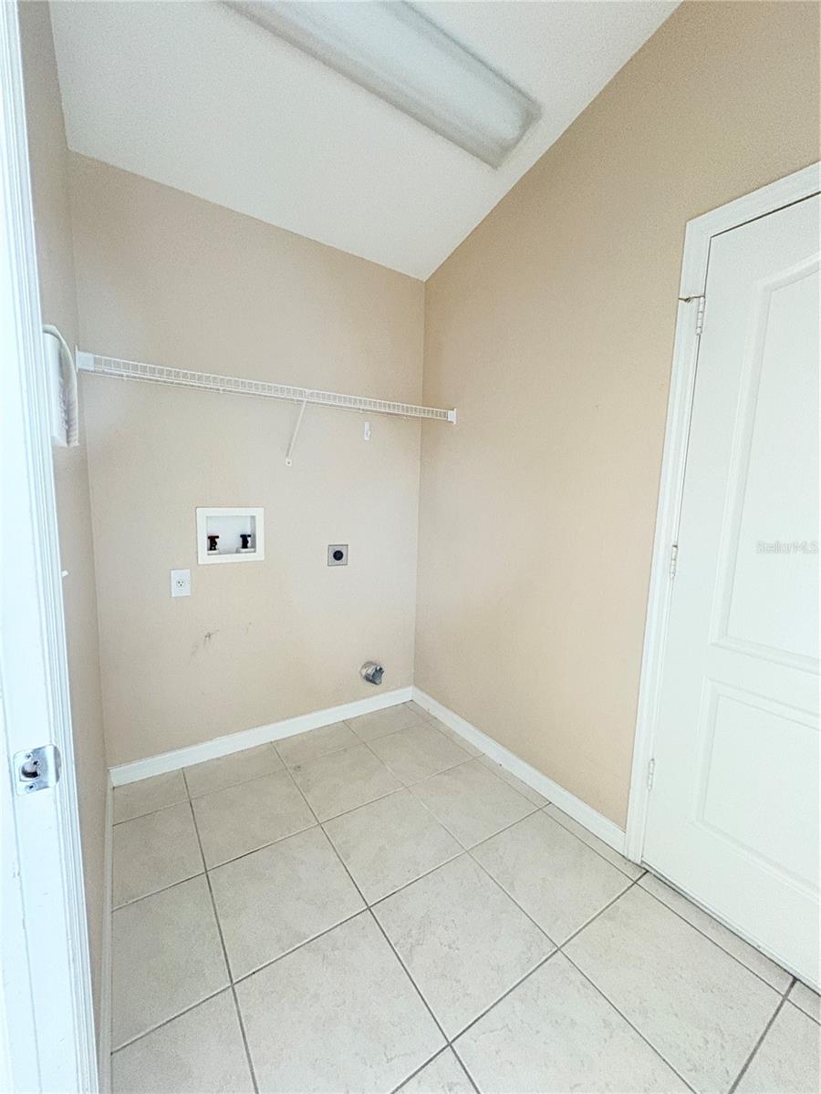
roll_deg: -1.8
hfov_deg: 85.7
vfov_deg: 102.1
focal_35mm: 14
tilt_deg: -7.0
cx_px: 410
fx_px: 443
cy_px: 547
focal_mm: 2.22
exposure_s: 1/60
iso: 640
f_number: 2.2
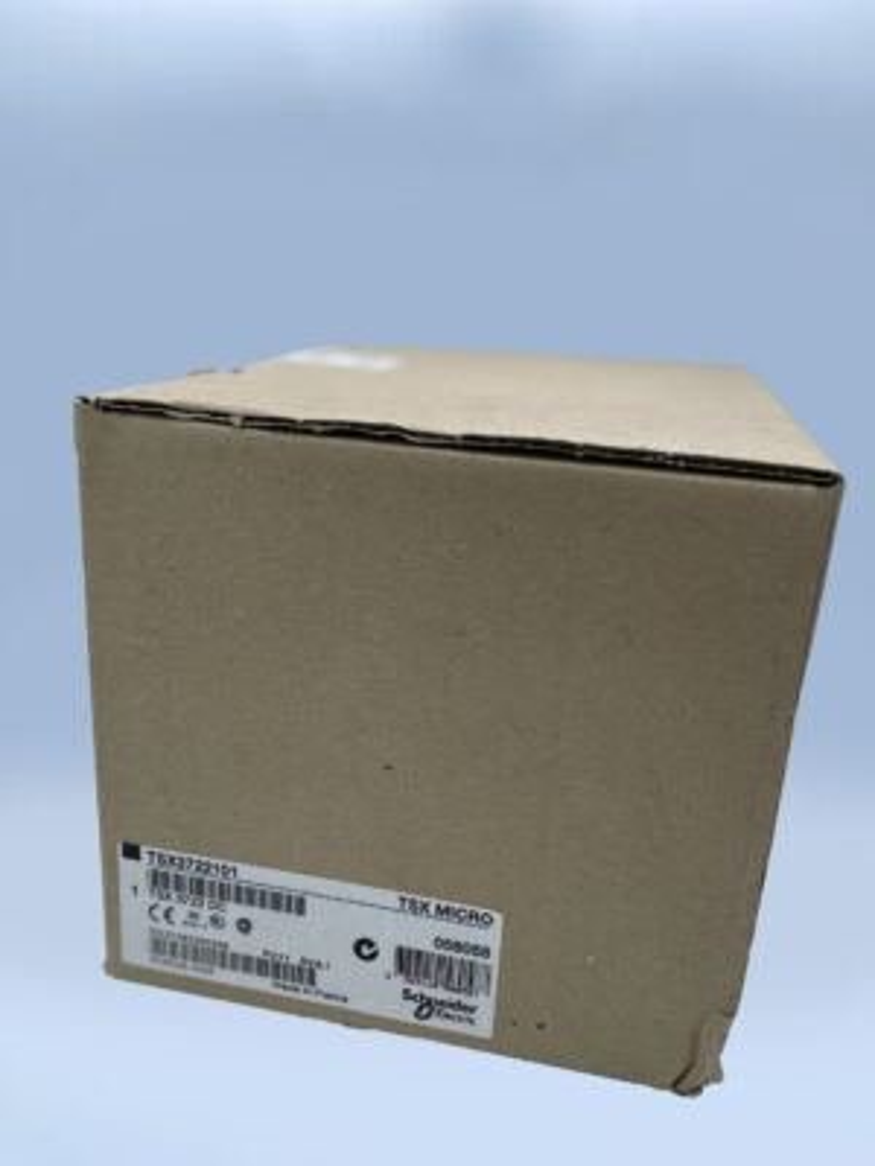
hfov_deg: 53.1
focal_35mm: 26
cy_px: 583
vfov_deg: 67.3
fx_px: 876
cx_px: 438
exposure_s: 1/1575
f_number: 1.6
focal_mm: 4.2
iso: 50
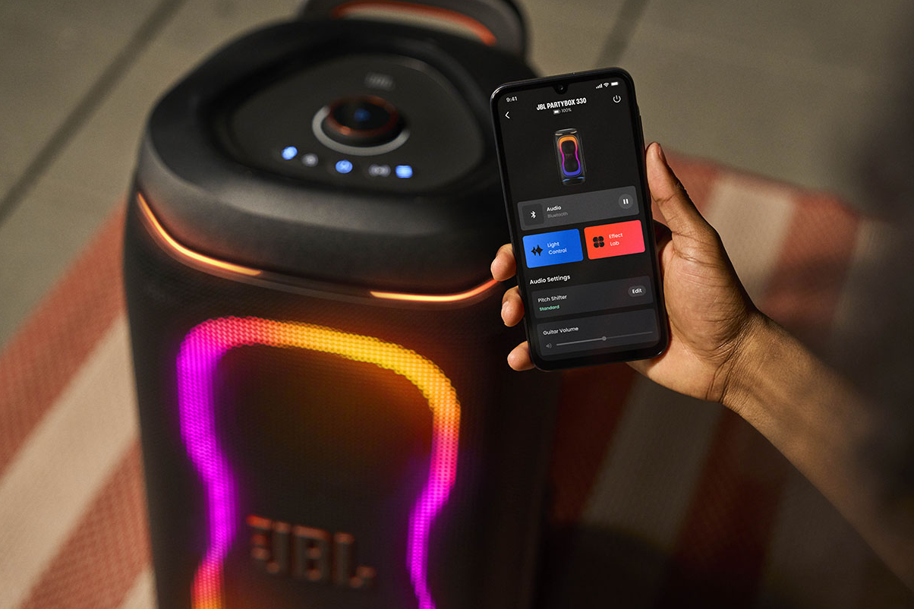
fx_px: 1700
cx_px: 483
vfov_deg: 20.3
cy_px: 309
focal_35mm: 67
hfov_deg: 30.1
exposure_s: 1/125
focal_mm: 63
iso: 640
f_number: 2.8
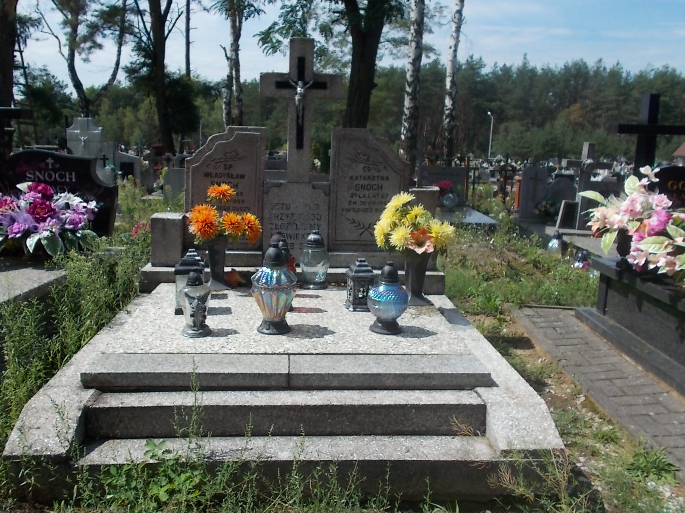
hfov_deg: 59.9
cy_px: 242
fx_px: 594
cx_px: 315
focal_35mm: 30
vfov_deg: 46.8
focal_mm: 4.6
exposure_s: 1/200
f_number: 8
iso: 80
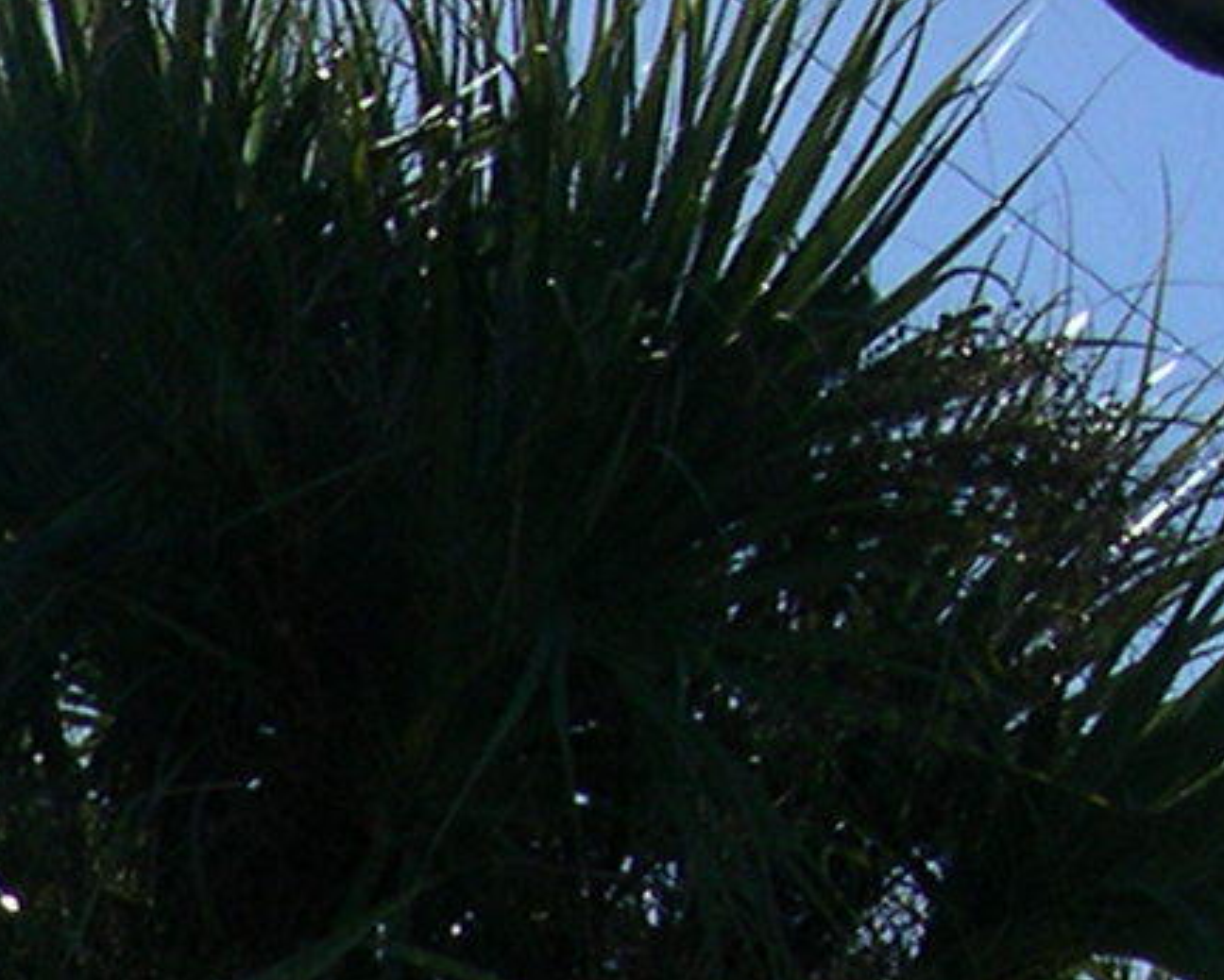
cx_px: -1377
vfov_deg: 7.4
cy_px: 2408
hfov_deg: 9.2
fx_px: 7067
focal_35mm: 195
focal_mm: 8
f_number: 7.6
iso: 100
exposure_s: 1/418
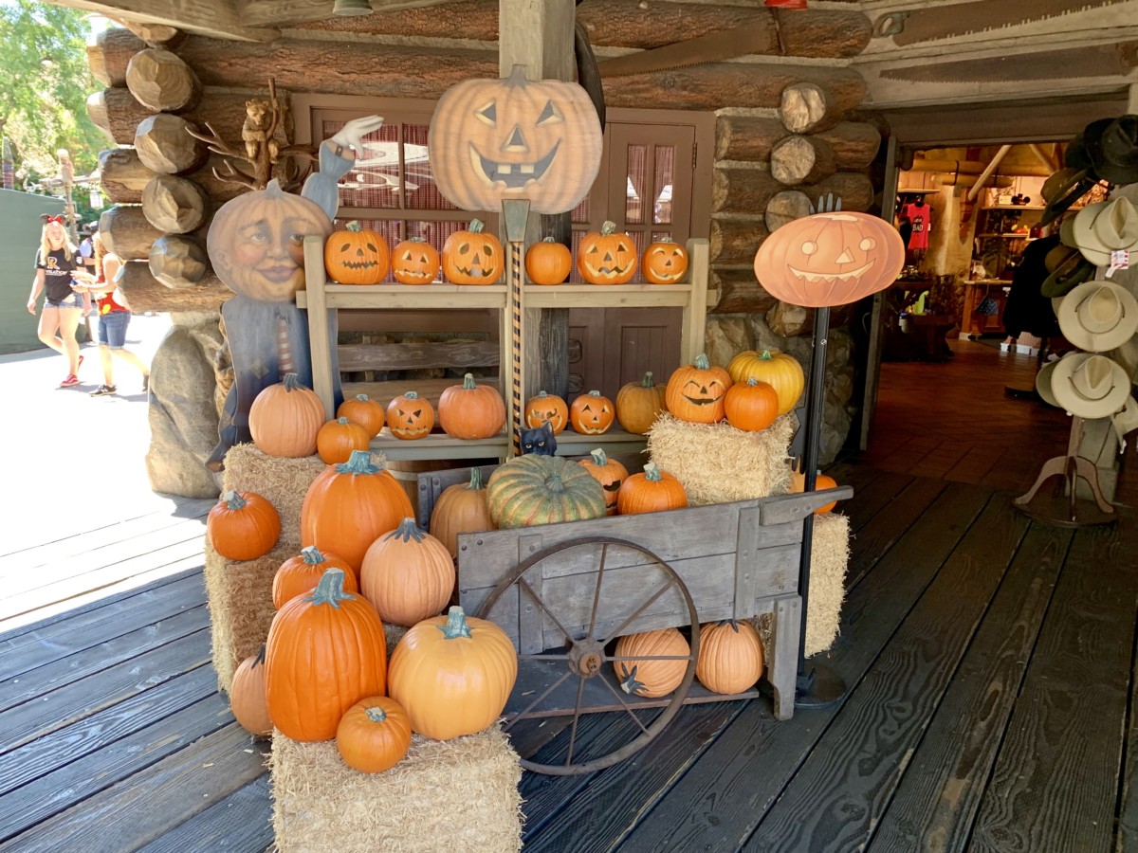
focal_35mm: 26
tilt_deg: -12.8
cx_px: 569
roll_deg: -0.7
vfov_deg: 53.1
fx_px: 855
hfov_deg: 67.3
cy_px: 426
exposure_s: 1/118
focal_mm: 4.25
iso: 100
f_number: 1.8
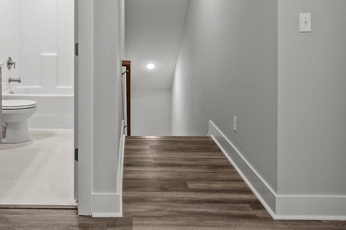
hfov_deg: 55.0
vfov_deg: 37.0
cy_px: 36
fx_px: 327
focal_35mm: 34
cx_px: 124
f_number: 6.3
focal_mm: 18
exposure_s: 1/8
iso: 400
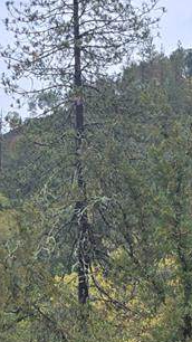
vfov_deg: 14.9
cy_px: 640
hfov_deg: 9.9
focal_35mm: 123
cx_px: 90
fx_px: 1114
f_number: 1.7
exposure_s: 1/180
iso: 16
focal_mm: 6.3
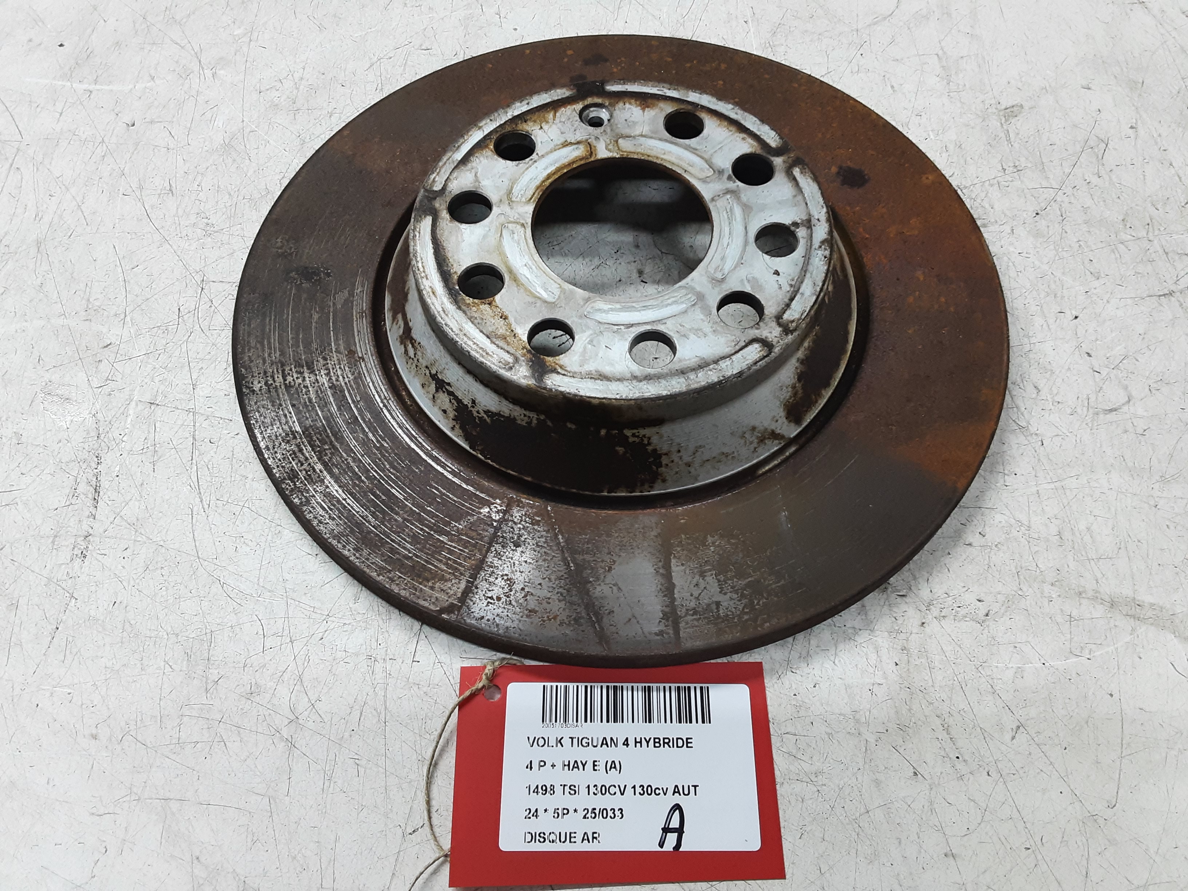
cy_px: 446
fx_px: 927
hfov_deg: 65.3
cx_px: 594
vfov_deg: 51.4
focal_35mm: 27
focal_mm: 2.91
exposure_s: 1/50
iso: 125
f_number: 1.9
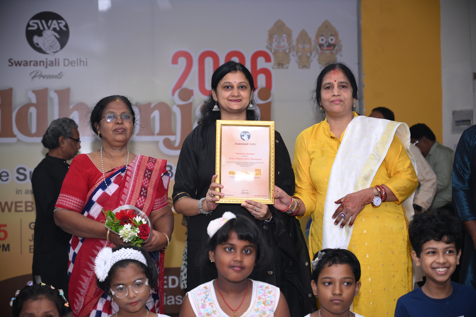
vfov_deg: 19.5
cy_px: 158
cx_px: 238
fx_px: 925
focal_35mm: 70
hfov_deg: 28.8
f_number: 4
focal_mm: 70
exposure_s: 1/200
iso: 640
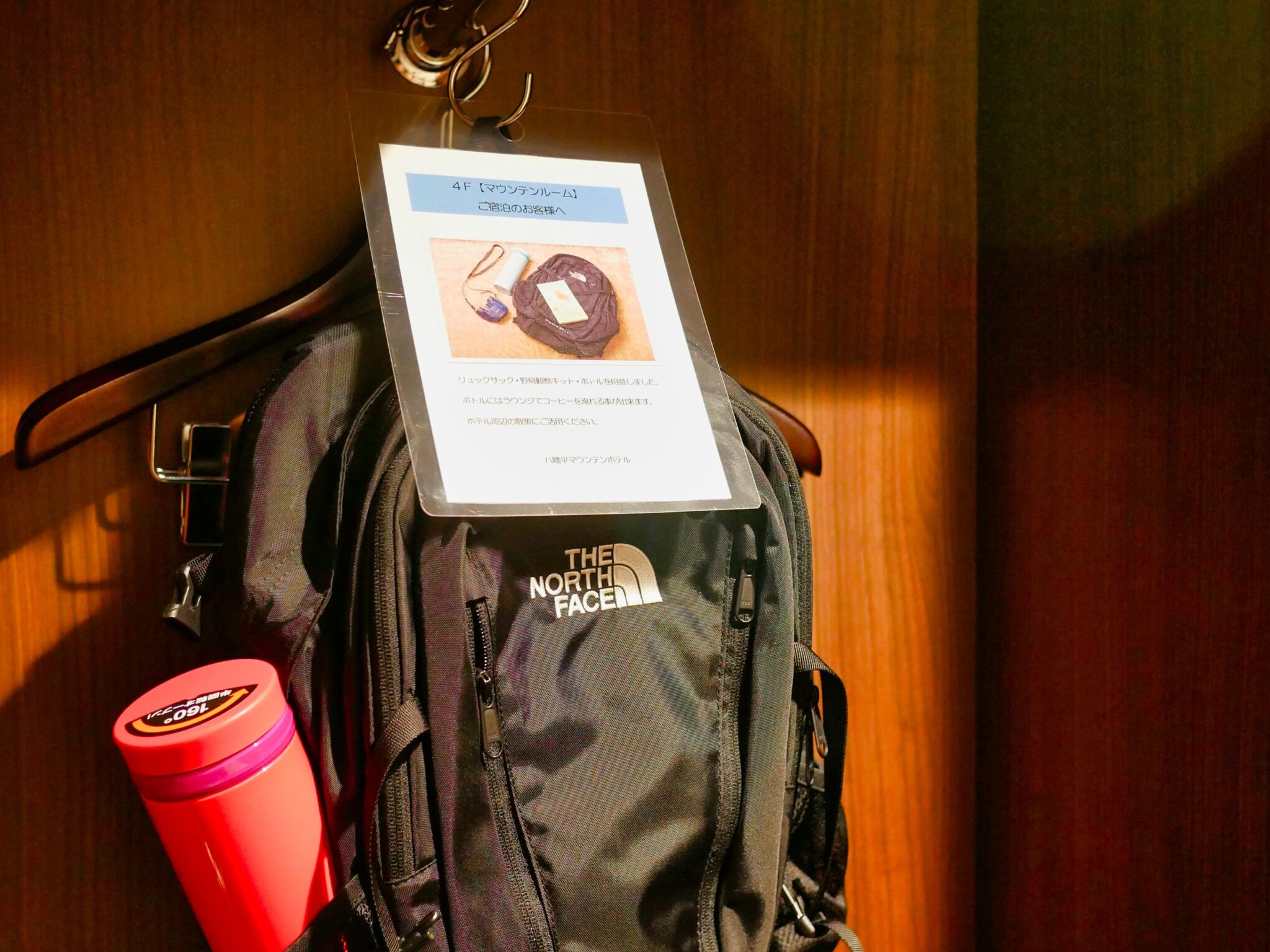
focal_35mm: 50
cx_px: 666
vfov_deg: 29.1
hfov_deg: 38.2
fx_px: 1834
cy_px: 513
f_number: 2.2
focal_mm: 20
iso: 1600
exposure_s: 1/25
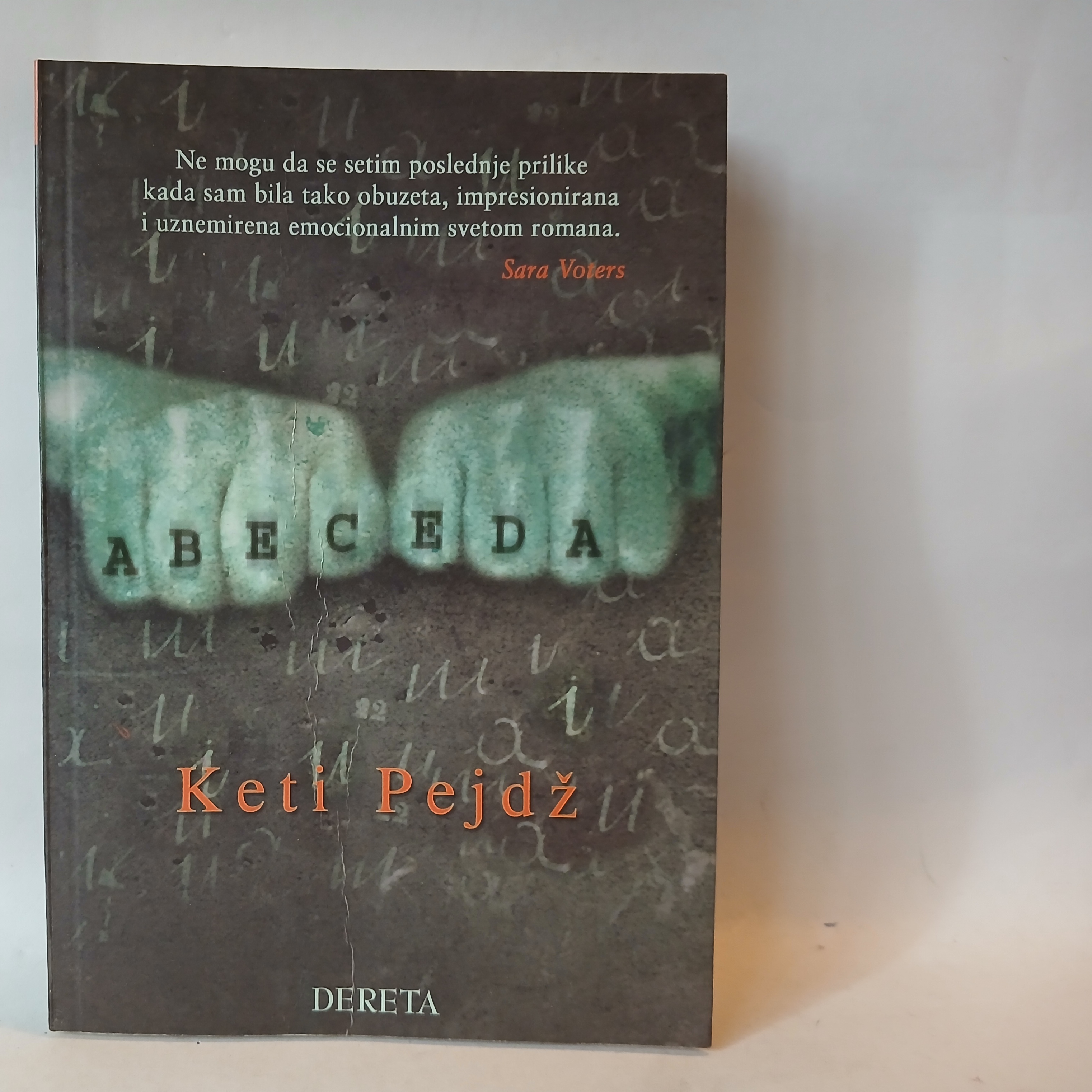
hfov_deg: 50.3
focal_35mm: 32
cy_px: 547
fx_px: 1142
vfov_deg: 51.1
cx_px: 377
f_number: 1.8
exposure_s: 1/30
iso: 250
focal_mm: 3.98
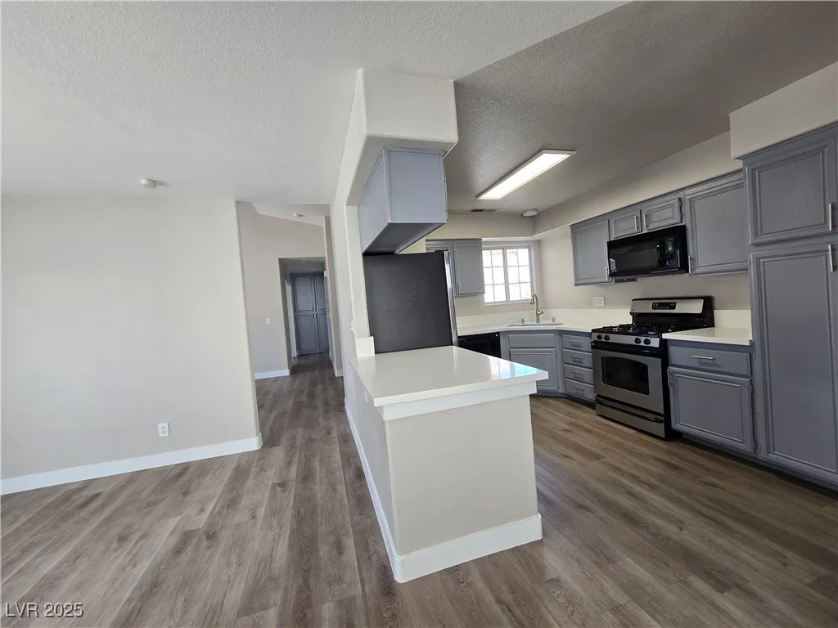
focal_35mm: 13
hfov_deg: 106.2
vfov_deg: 89.9
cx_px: 419
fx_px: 315
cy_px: 314
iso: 64
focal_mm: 2.2
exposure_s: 1/60
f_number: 2.2
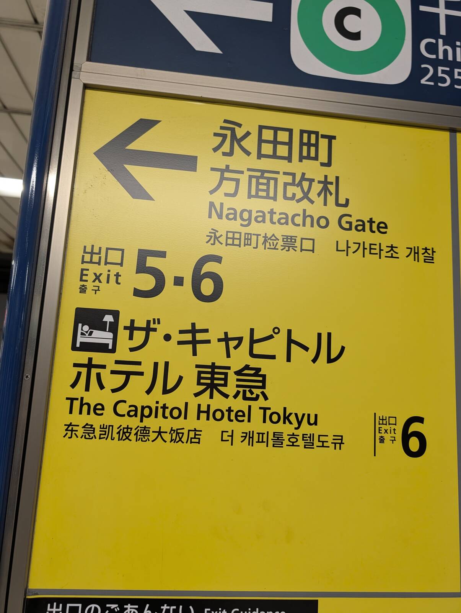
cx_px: 230
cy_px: 306
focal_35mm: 24
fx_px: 425
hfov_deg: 56.9
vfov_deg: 71.5
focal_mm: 6.9
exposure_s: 1/100
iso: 143
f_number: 1.68
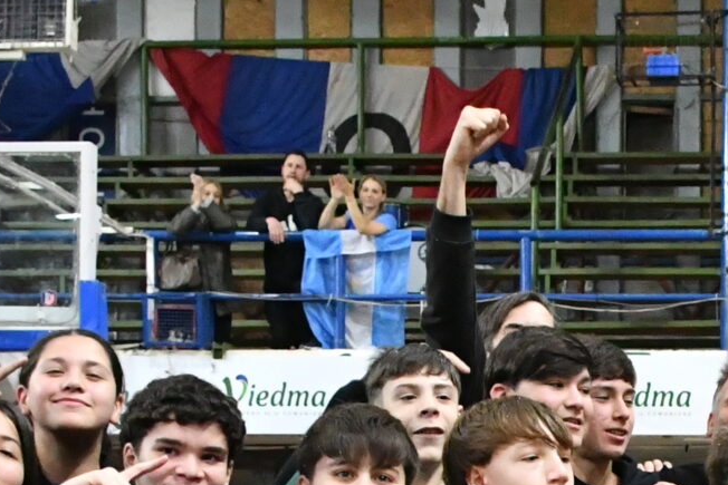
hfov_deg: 18.6
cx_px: 774
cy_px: 729
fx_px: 2144
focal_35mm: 106
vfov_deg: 12.3
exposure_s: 1/200
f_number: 4.5
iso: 4000
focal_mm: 18
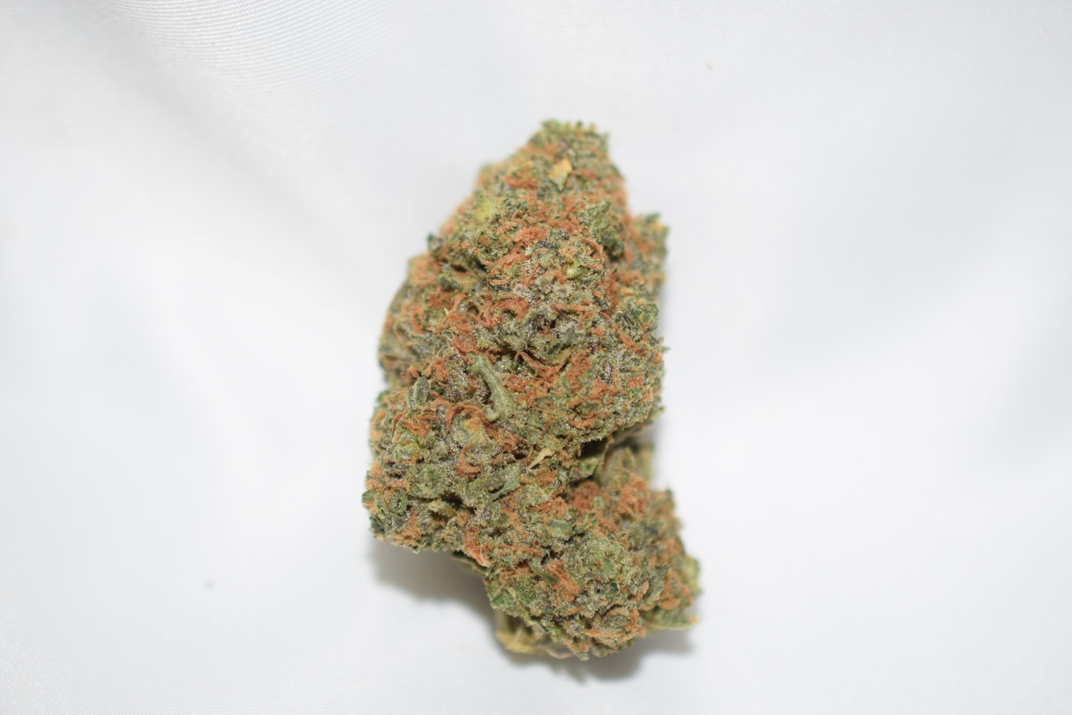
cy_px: 342
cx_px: 565
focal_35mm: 64
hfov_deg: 31.4
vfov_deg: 21.2
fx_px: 1906
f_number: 3.2
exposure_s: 1/60
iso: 100
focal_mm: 40
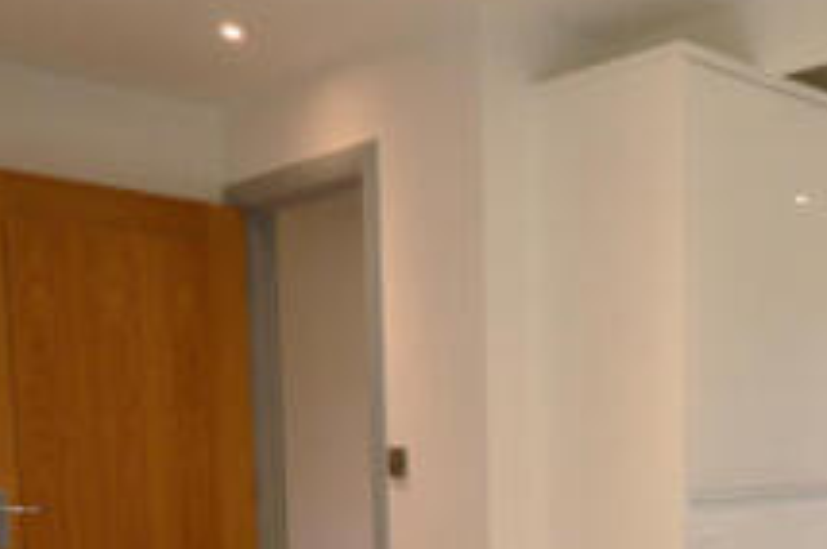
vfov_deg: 27.6
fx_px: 1055
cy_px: 537
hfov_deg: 38.7
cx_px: 796
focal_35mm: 46
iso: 400
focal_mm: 10
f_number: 5
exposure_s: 1/100
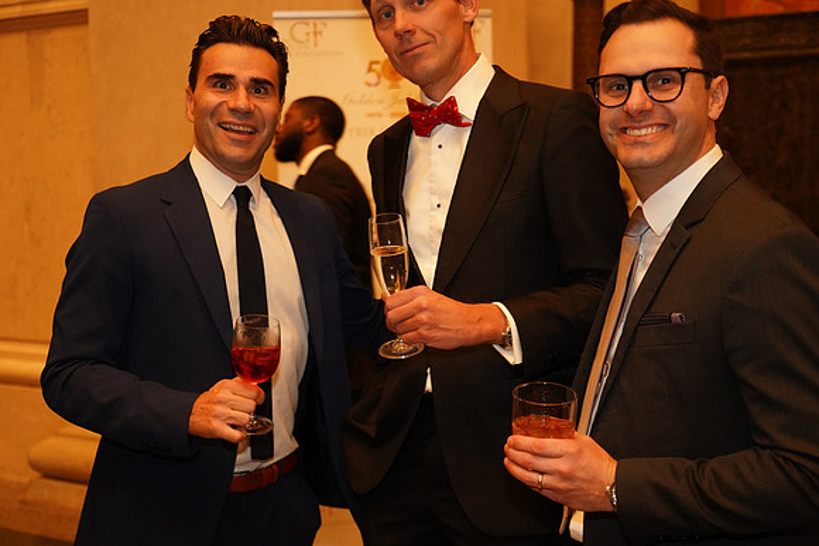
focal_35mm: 49
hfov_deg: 40.3
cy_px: 273
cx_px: 410
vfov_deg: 27.5
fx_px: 1115
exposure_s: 1/125
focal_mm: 49
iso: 6400
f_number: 4
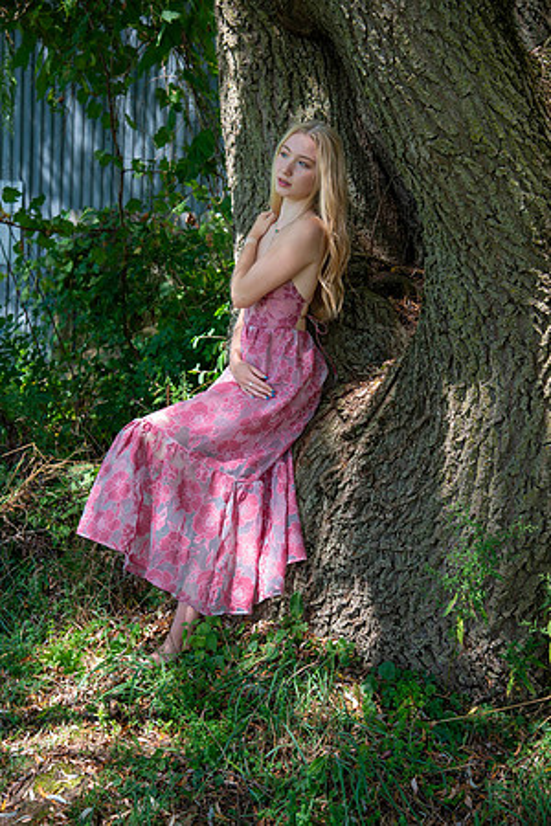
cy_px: 413
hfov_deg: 23.4
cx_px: 276
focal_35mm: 58
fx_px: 1331
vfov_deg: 34.5
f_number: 5.6
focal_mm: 58
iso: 320
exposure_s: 1/160
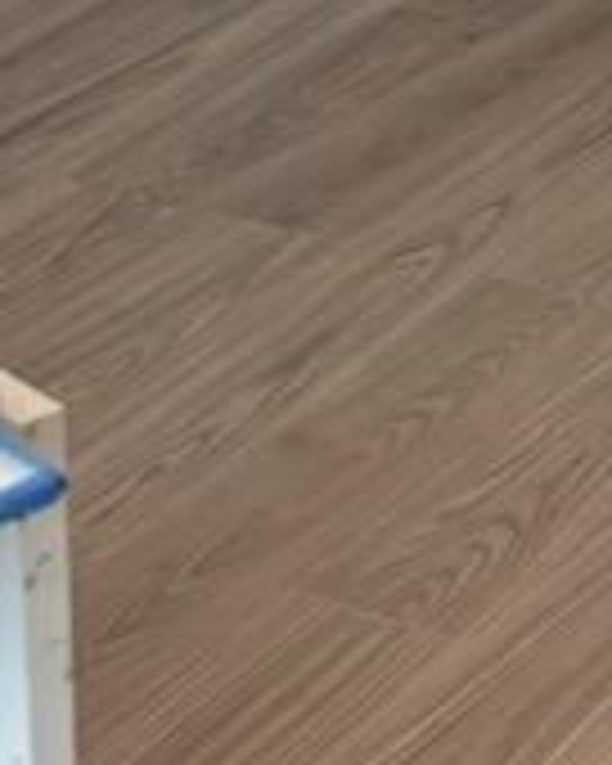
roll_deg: +1.1
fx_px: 3192
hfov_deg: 10.7
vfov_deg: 12.0
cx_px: 756
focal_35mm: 141
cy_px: -801
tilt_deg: -6.2
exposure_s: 1/232
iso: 200
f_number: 1.78
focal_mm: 6.76
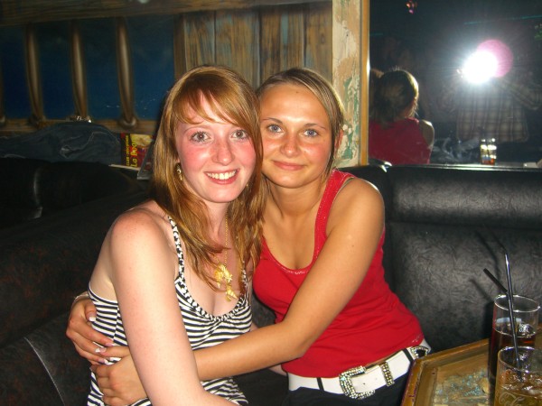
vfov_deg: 37.7
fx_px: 595
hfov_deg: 49.0
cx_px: 271
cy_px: 203
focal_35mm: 38
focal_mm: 7.9
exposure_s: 1/60
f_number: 2.8
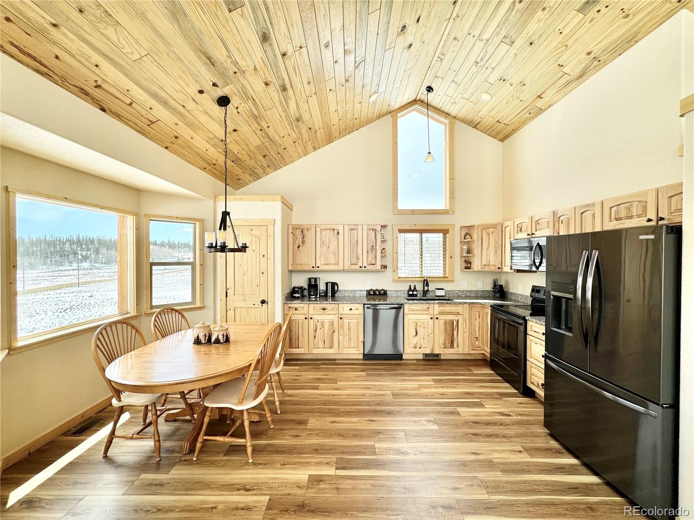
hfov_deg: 102.1
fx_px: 281
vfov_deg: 85.7
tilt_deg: -0.1
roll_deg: -0.1
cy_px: 260
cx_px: 347
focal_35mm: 14
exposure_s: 1/459
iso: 40
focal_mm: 2.22
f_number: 2.2
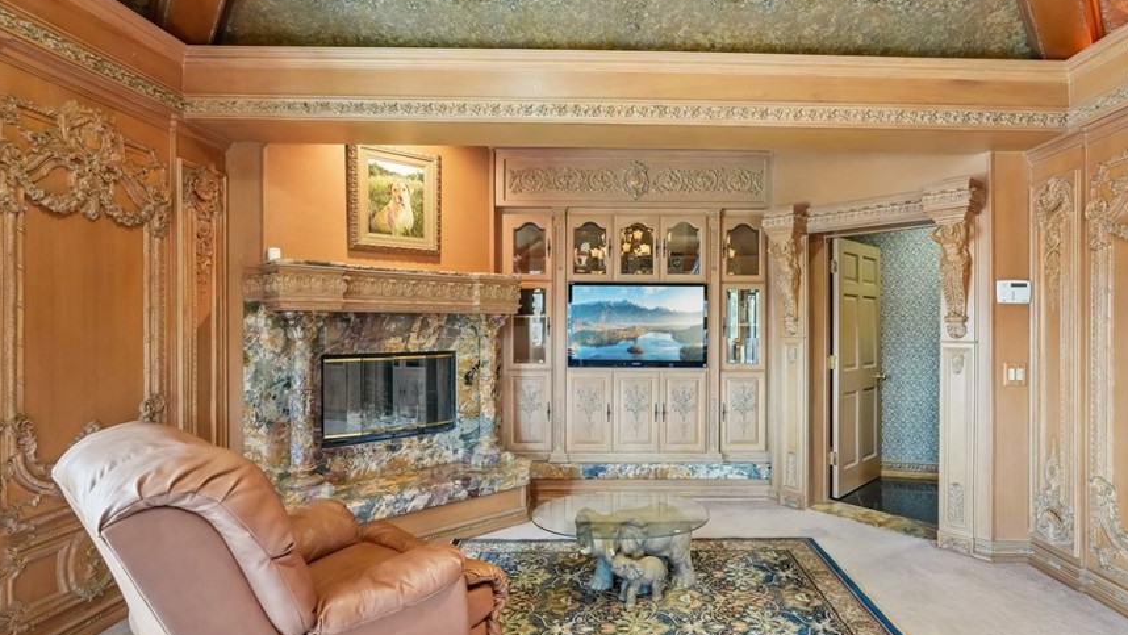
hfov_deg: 86.3
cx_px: 627
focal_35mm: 20
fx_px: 598
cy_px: 323
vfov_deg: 55.9
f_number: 8
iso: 2500
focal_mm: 16
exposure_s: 1/30
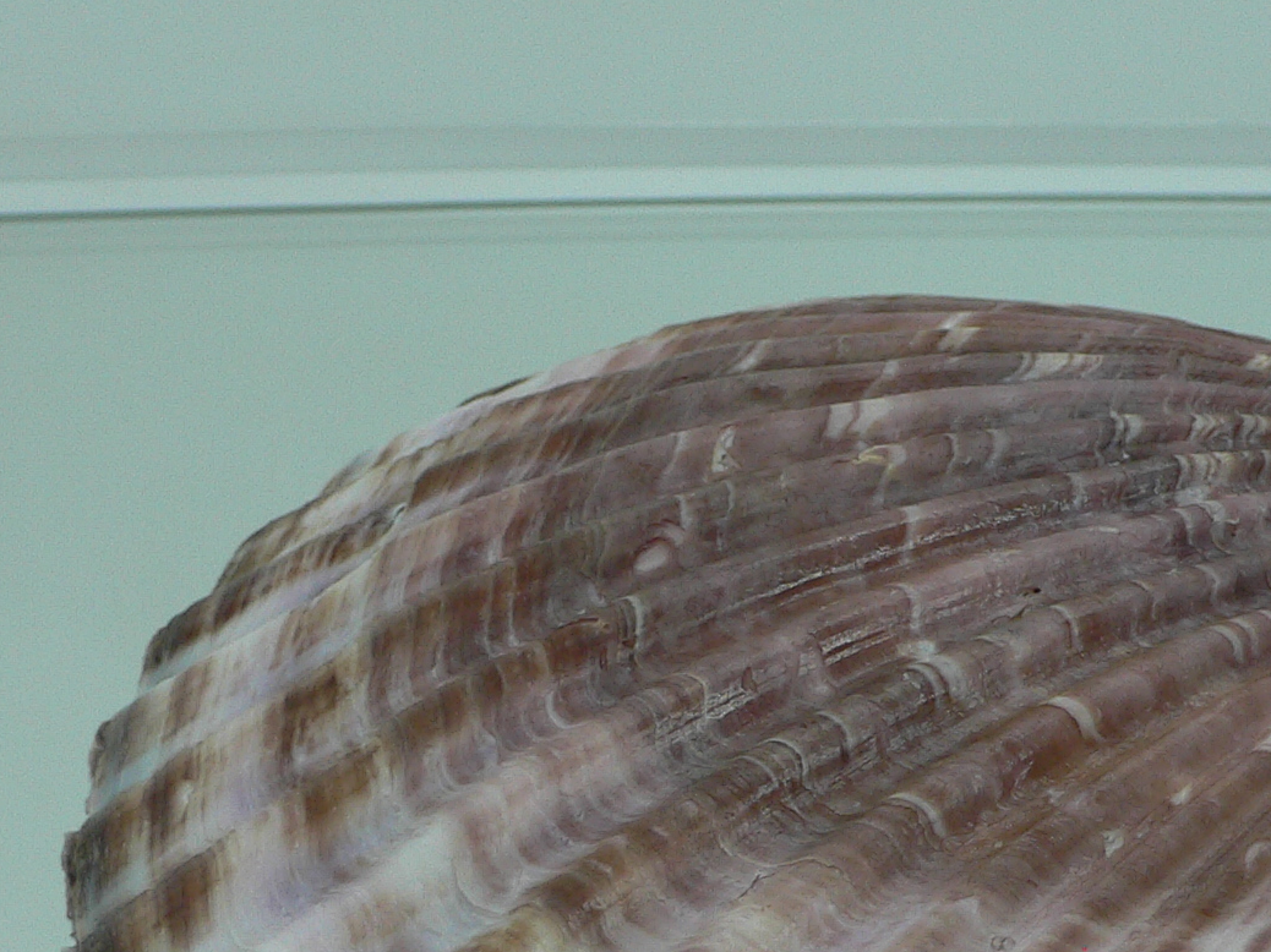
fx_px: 2496
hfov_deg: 28.2
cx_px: 947
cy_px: 767
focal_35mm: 68
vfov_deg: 21.3
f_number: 2.8
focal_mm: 4.6
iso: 100
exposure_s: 1/60
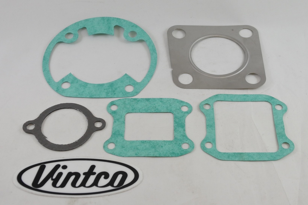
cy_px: 102
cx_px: 154
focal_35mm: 46
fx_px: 393
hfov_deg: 42.8
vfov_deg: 29.2
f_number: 4.5
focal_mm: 17.2
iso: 400
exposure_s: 1/200
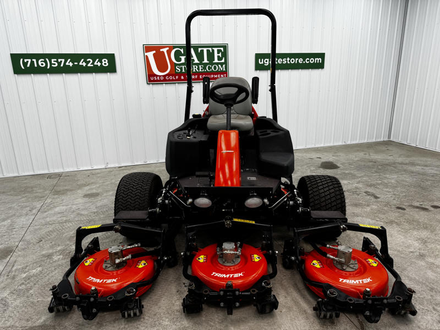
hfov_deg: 71.6
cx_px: 220
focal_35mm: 24
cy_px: 165
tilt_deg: -17.0
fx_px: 305
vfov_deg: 56.8
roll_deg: +0.9
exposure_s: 1/120
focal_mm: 6.76
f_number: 1.78
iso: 80
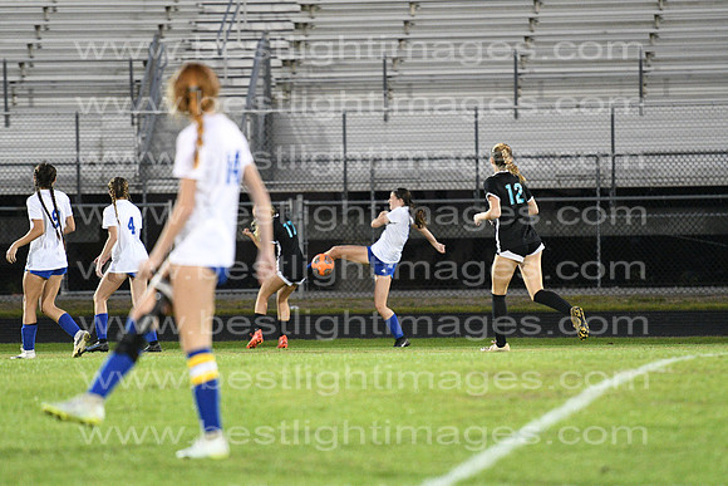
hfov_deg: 6.9
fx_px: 6068
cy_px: 243
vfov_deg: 4.6
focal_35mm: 300
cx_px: 364
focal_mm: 200
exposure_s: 1/800
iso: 6400
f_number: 2.8
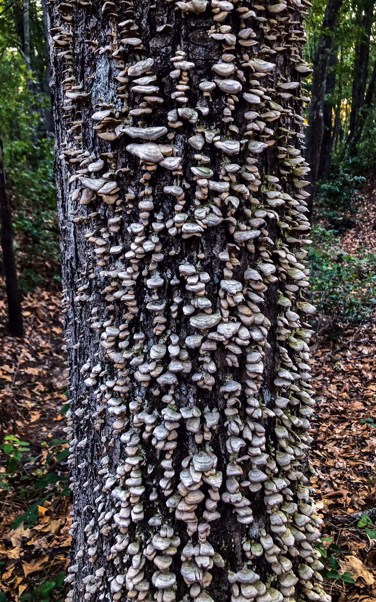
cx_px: 191
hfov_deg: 41.8
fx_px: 492
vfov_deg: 62.9
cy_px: 303
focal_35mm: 30
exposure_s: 1/15
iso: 40
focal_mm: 3.99
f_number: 1.8
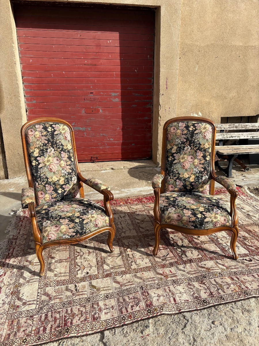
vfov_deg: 67.3
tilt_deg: -15.8
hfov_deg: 53.1
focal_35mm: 26
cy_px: 173
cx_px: 130
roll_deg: +0.5
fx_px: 259
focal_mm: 5.96
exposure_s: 1/4329
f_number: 1.6
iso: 50
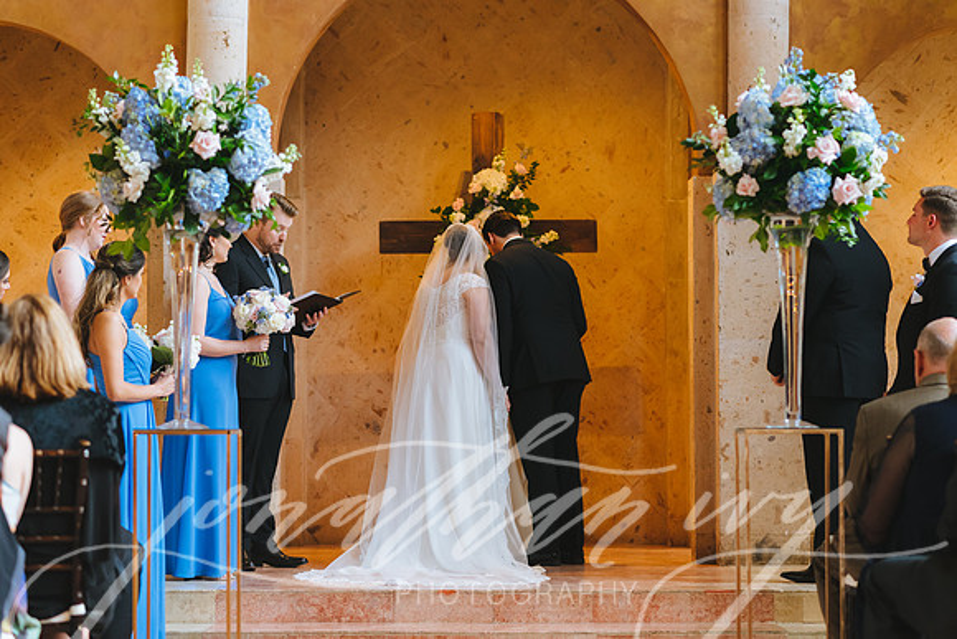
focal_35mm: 85
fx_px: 2260
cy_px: 320
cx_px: 478
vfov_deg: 16.1
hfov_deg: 23.9
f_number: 2.8
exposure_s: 1/125
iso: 2500
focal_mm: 85
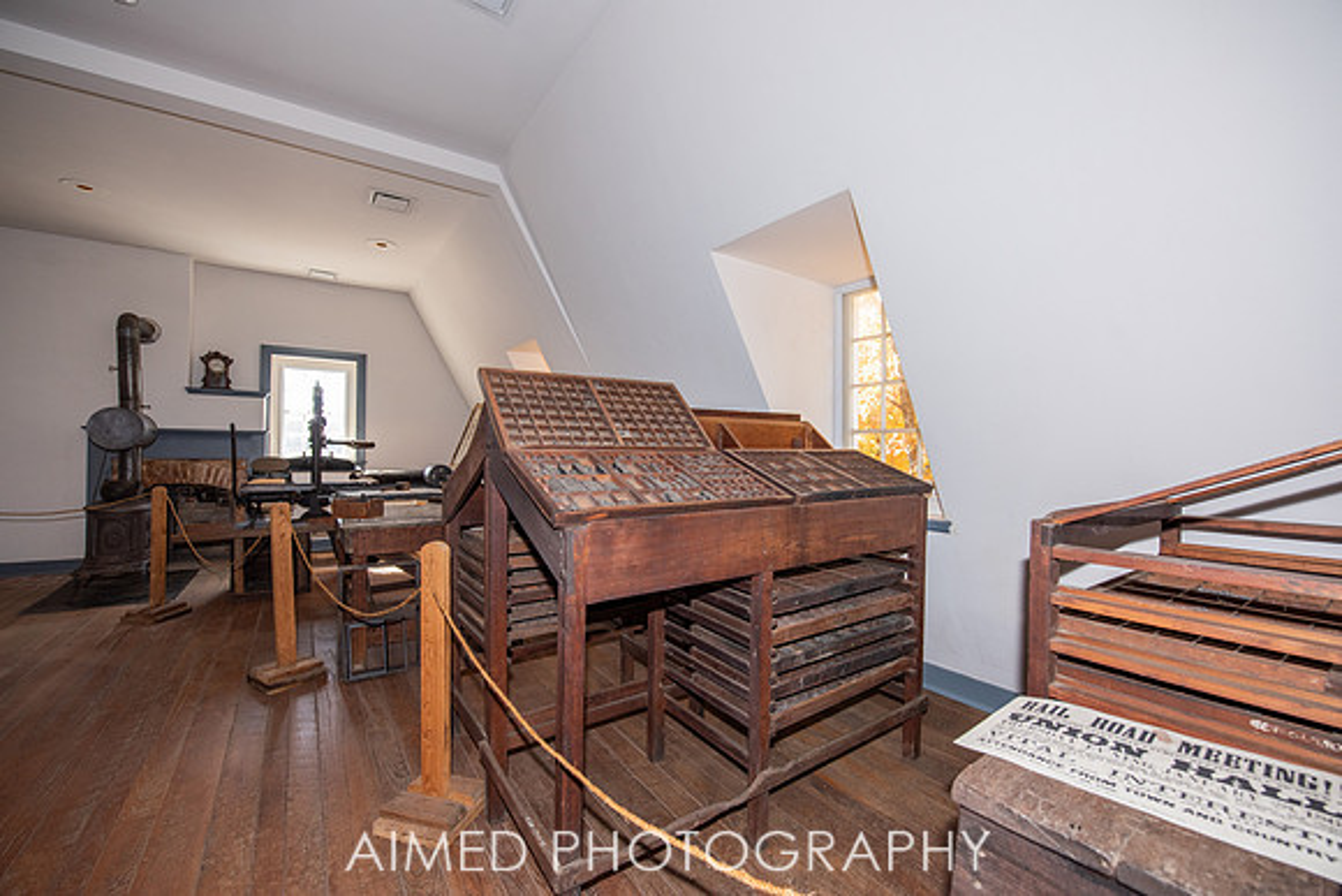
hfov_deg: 104.2
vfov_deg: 81.2
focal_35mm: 14
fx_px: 522
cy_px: 448
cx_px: 671
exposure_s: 1/160
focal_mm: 14
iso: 640
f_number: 5
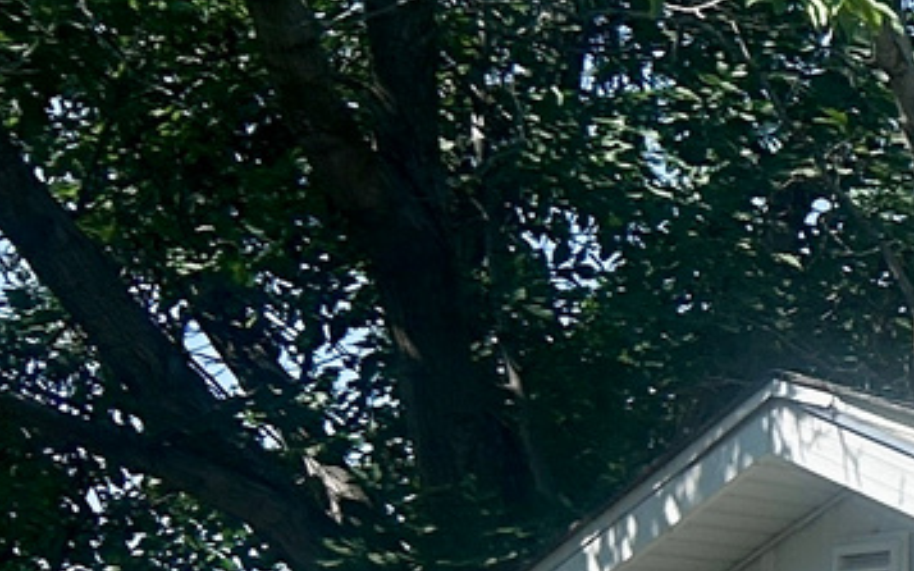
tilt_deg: +1.0
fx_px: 3935
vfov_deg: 8.1
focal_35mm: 158
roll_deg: -0.4
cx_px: 2522
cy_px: 927
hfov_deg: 10.4
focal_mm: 5.7
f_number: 1.5
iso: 50
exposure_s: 1/3704
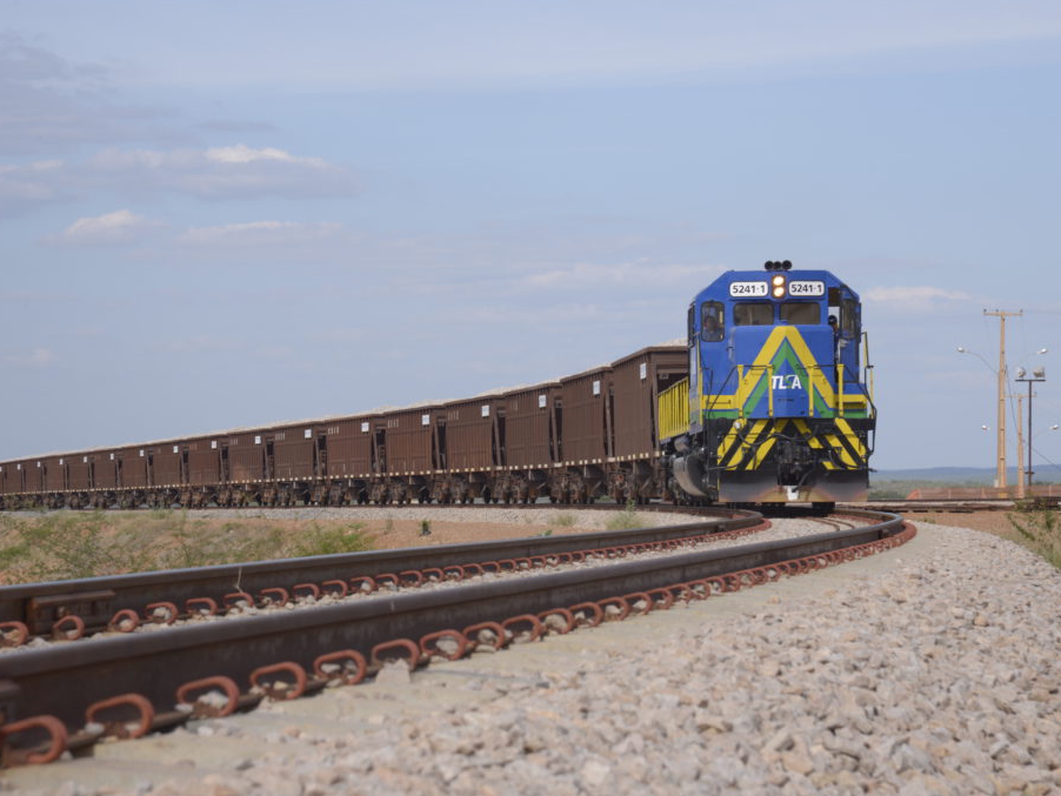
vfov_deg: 11.3
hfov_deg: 15.0
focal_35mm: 131
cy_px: 396
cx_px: 492
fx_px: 4016
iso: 200
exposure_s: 1/200
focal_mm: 120
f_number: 11
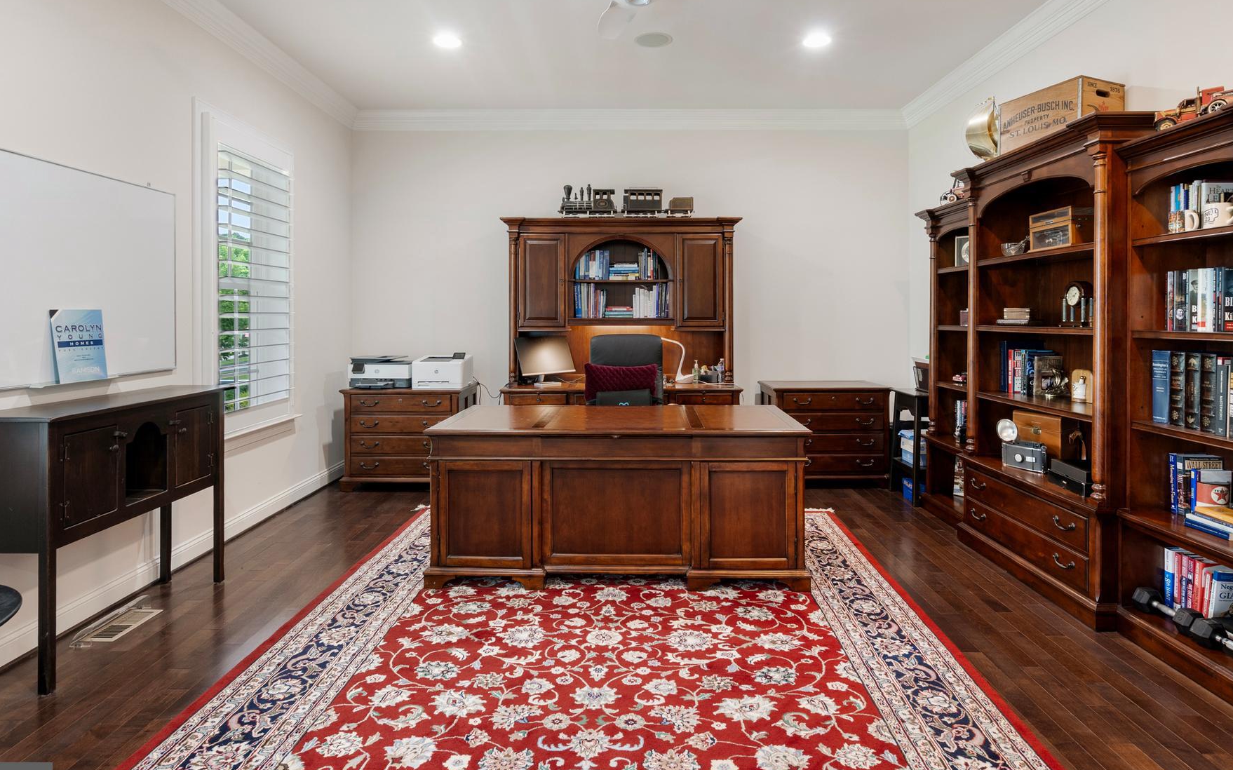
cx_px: 615
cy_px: 335
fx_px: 638
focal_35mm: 19
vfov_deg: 62.0
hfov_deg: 88.0
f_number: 8
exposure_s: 1/60
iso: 640
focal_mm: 16
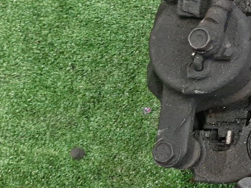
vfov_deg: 19.9
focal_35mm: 73
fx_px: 529
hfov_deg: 23.1
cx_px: 342
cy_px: 28
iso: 245
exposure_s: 1/50
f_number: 1.7
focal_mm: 3.93
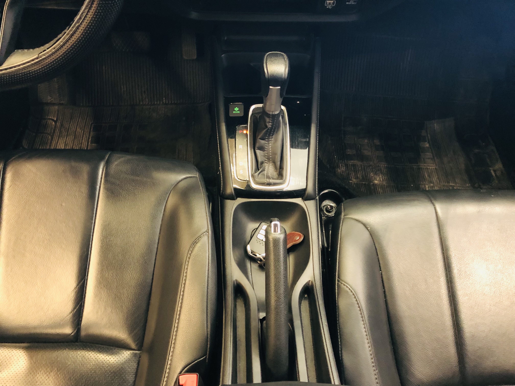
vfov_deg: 49.7
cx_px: 258
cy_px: 193
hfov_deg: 63.4
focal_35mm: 28
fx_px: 417
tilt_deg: -57.3
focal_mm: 3.99
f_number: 1.8
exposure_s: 1/4
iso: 100
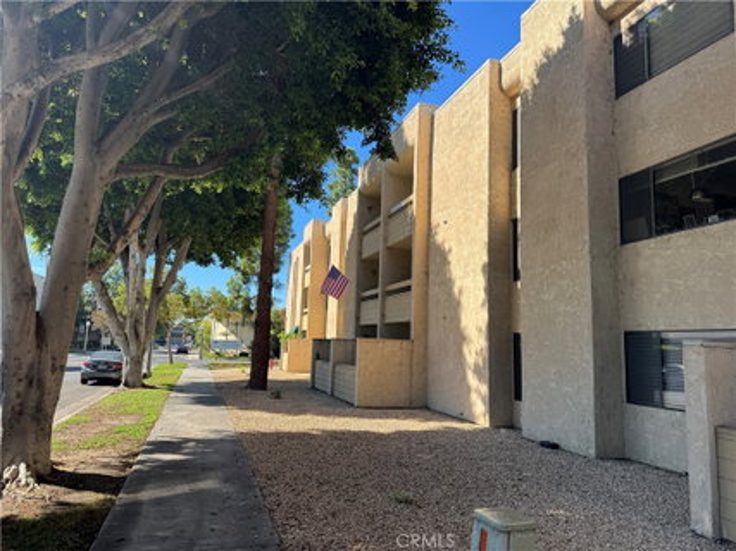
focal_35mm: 24
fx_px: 510
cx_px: 368
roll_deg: -1.4
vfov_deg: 56.8
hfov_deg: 71.6
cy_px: 276
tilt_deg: +7.8
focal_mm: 6.76
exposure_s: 1/1395
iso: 80
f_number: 1.78
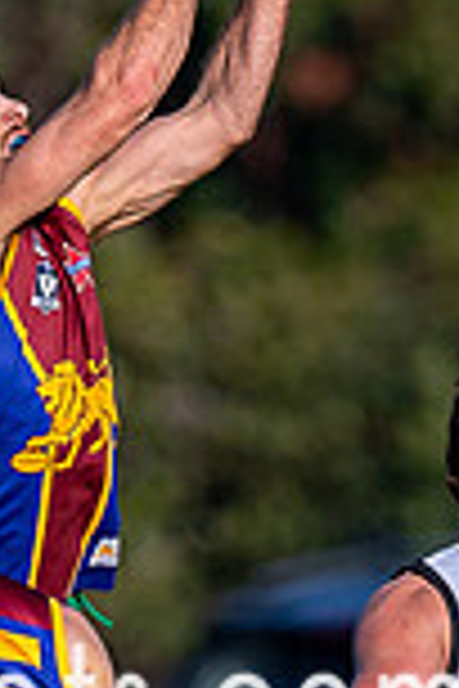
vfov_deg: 0.7
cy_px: 841
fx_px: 60564
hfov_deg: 0.4
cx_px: 260
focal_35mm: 3167
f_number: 4
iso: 100
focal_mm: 500
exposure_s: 1/1600
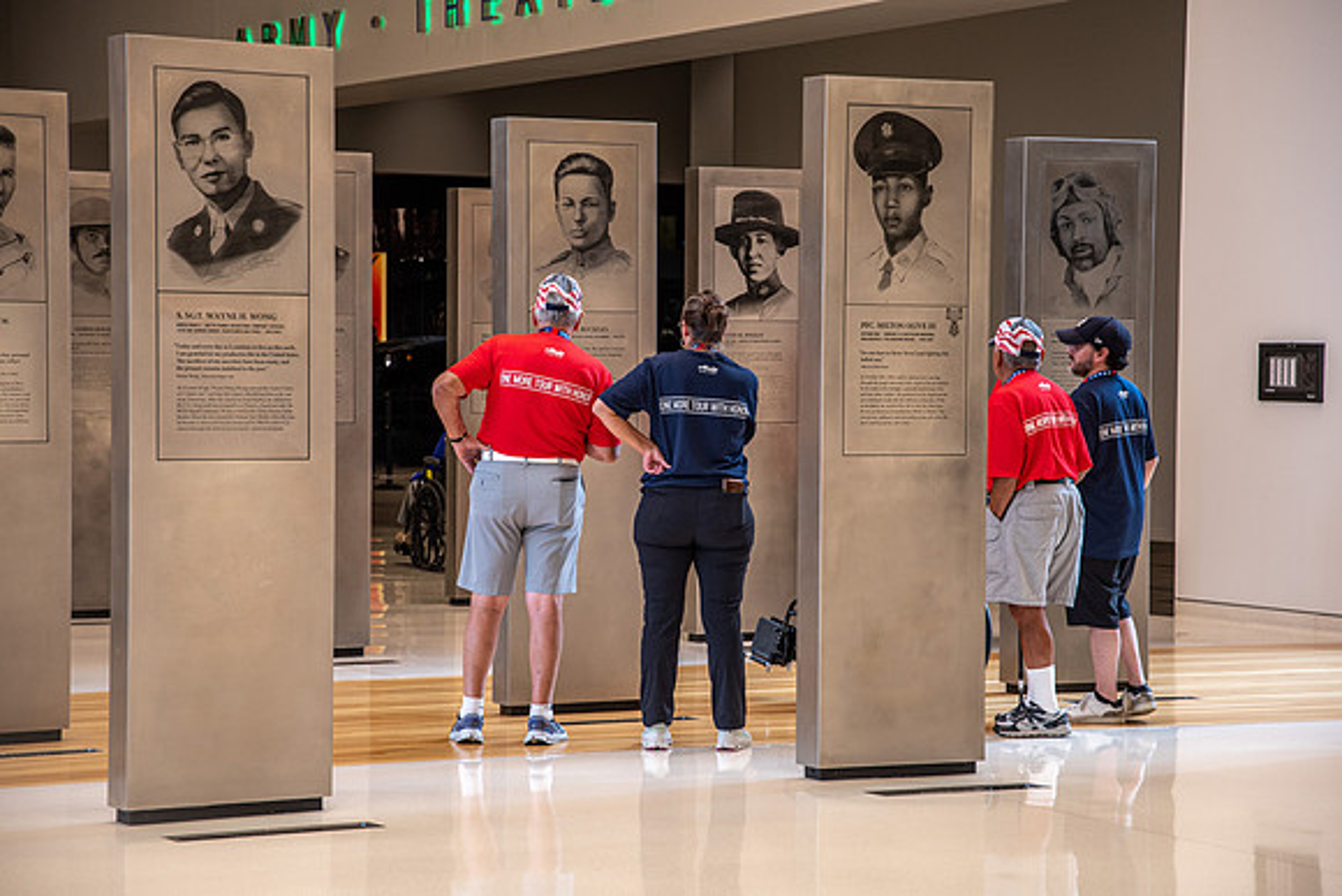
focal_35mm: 94
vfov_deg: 14.6
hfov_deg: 21.8
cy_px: 448
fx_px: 3490
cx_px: 671
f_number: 3.8
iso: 280
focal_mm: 60
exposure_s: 1/100
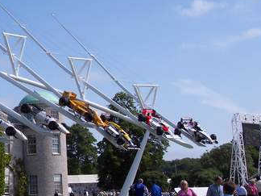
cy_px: 68
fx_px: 565
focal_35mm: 75
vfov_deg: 19.6
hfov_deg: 24.9
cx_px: 7
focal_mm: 8
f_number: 4.8
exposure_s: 1/1000
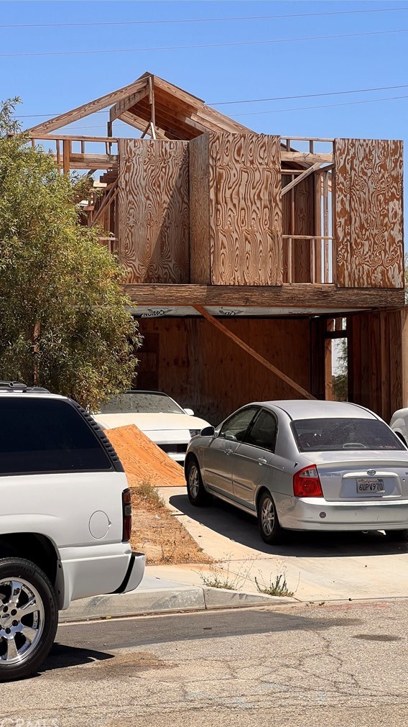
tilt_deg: -0.9
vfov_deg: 25.0
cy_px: 367
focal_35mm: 85
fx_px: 1636
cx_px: 202
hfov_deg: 14.2
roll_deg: +0.0
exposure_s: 1/821
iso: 32
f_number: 2.8
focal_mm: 9
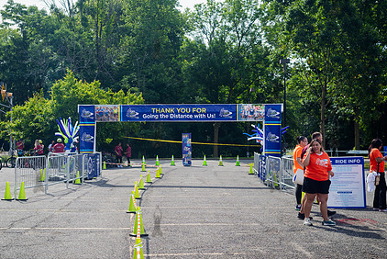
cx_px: 170
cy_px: 132
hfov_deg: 36.2
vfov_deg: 24.7
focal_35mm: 55
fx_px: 592
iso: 200
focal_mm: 35
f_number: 4
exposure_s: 1/1250
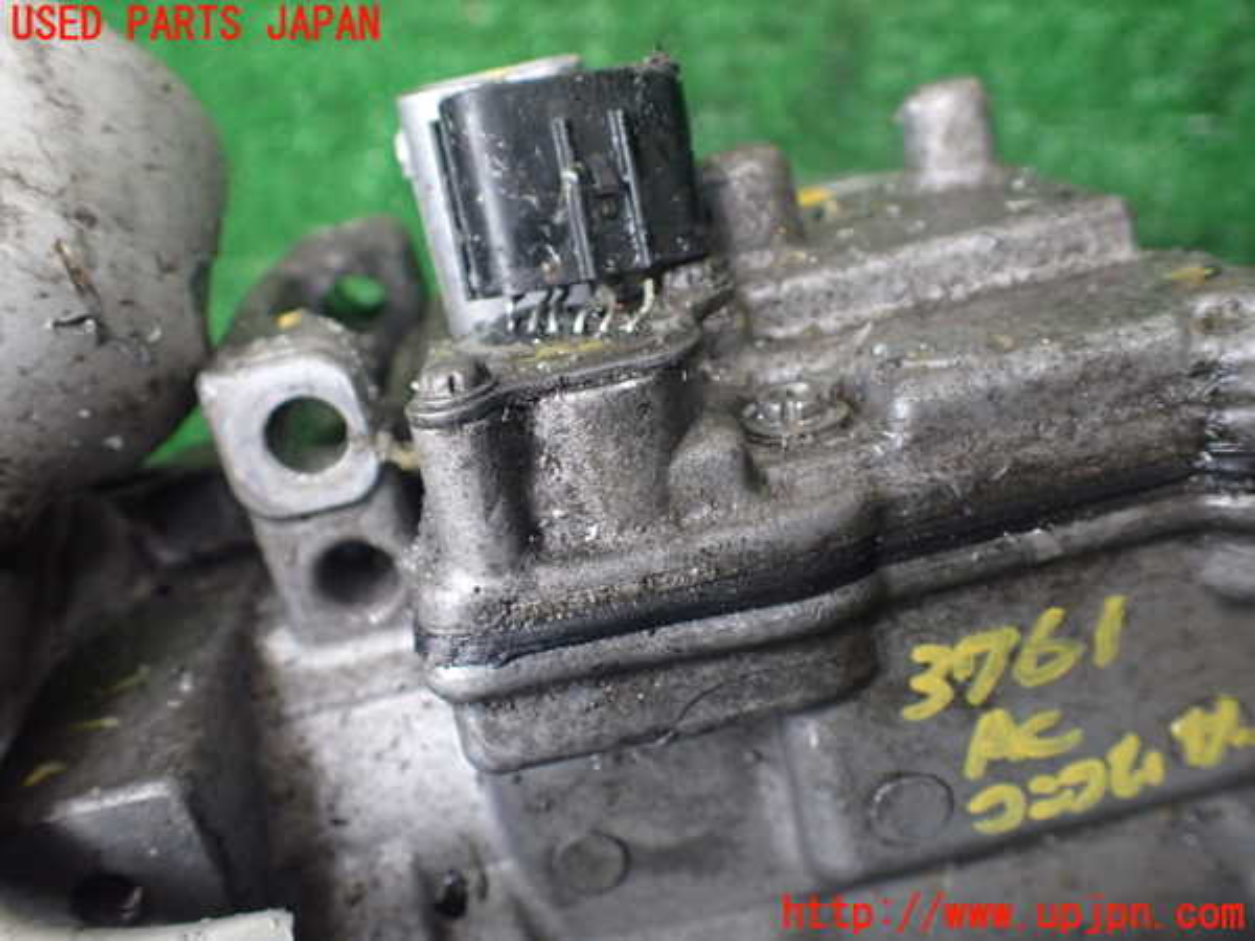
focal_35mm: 30
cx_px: 628
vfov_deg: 46.8
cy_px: 470
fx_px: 1088
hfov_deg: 60.0
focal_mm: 5.4
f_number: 2.3
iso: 500
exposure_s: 1/125
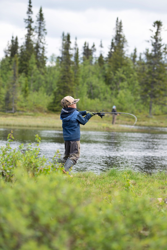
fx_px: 730
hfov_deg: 13.0
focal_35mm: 105
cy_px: 125
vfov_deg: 19.5
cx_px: 84
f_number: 4
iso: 200
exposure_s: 1/800
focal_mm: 105
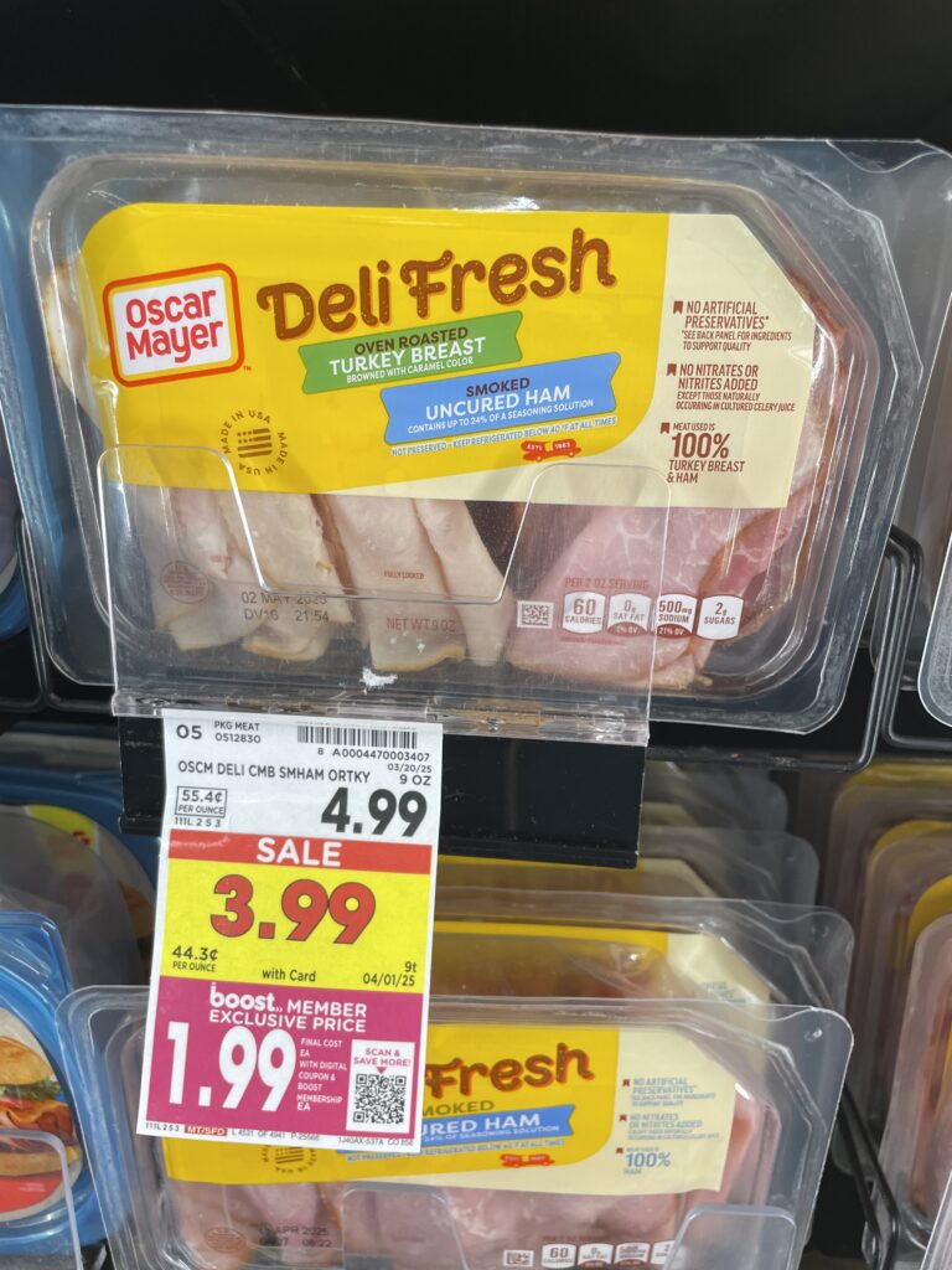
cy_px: 635
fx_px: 953
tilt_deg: -16.8
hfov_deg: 53.1
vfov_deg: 67.3
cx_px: 476
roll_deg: -1.5
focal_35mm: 26
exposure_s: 1/121
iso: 64
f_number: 1.6
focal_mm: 4.2
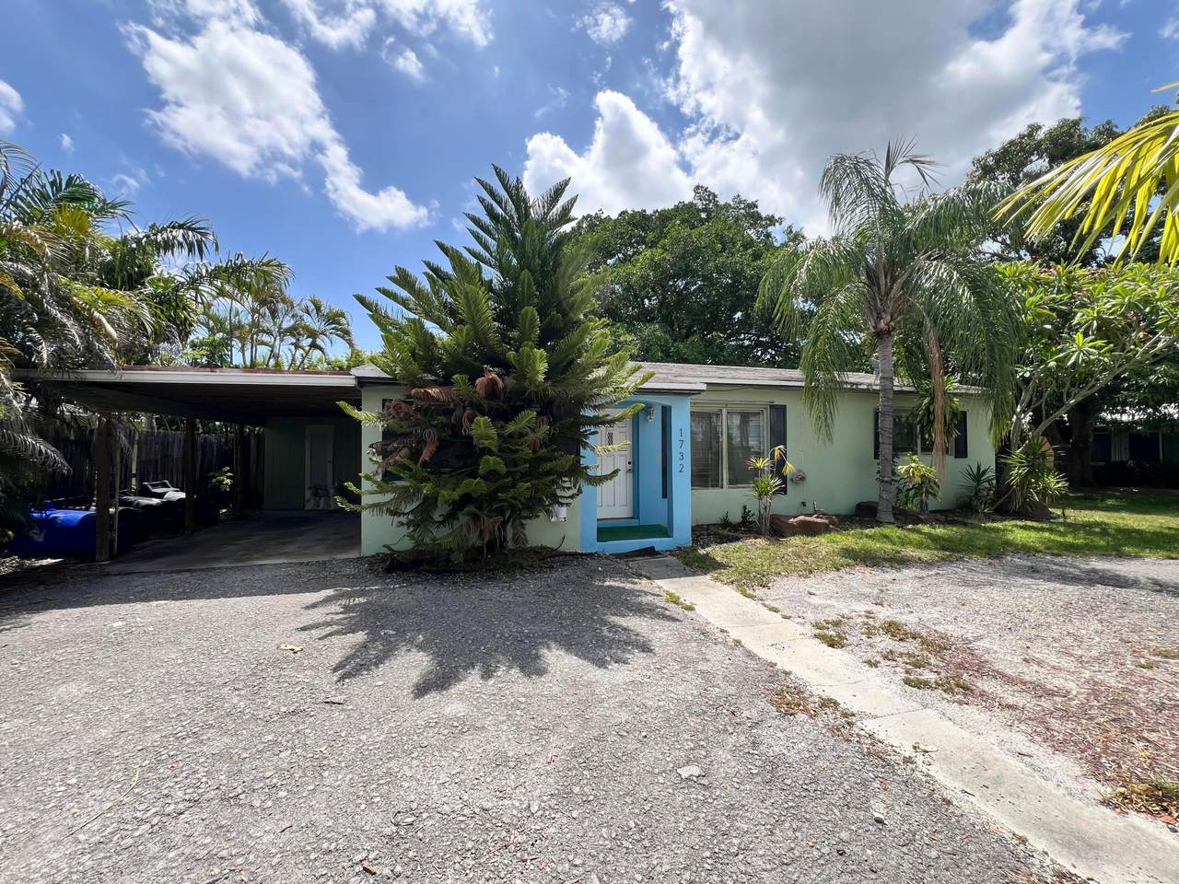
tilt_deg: +0.8
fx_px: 443
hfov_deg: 106.2
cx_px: 590
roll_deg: +0.7
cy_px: 442
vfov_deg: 89.9
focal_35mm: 13
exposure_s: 1/1193
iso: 32
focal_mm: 1.57
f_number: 1.8
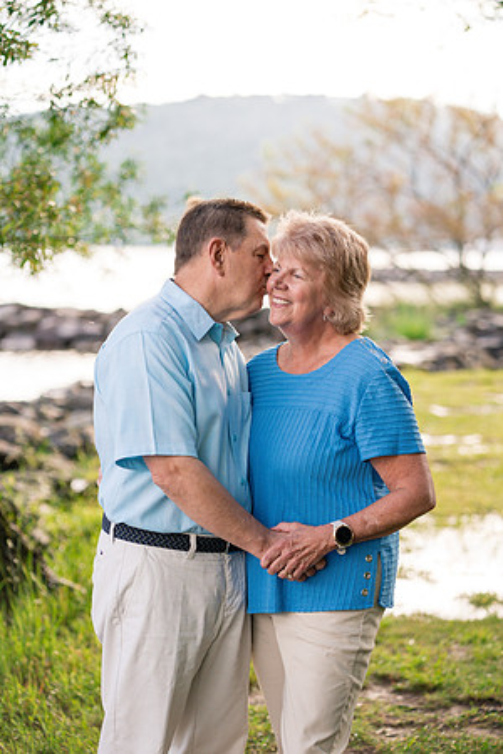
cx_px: 252
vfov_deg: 23.9
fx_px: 1781
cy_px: 377
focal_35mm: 85
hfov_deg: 16.1
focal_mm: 85
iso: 800
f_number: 3.2
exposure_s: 1/1600
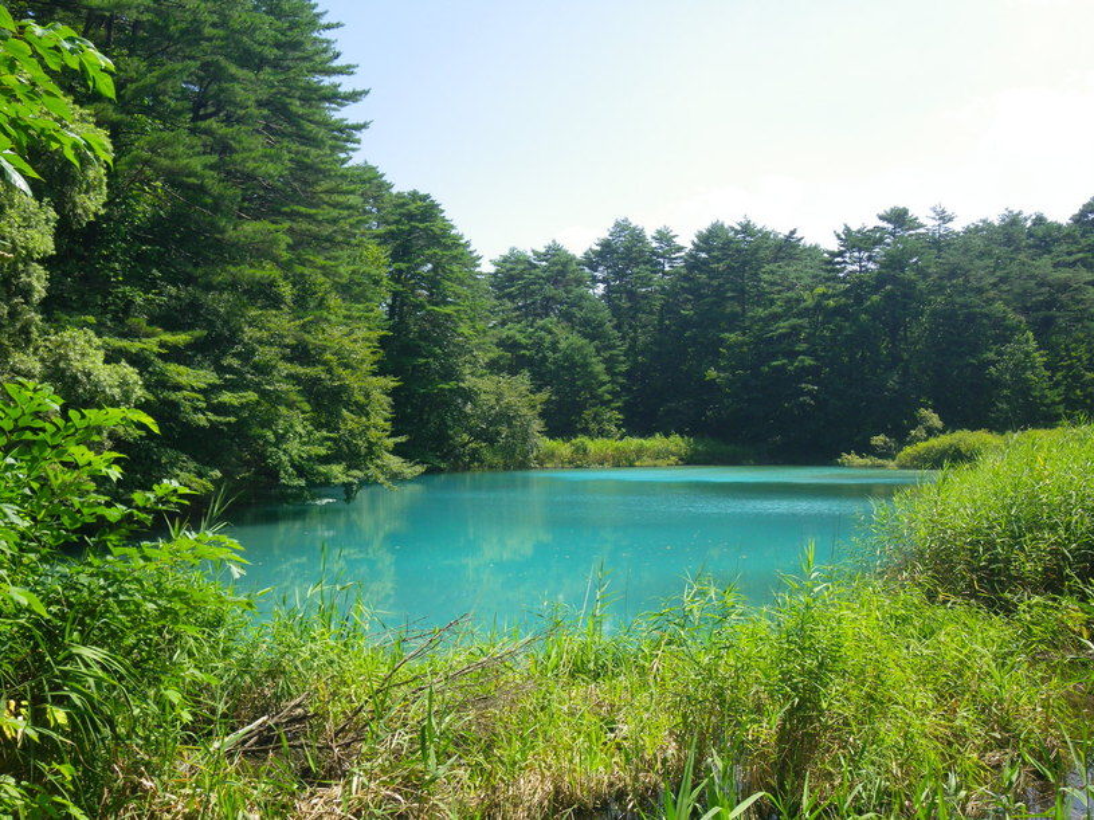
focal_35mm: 34
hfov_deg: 54.0
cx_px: 547
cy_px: 410
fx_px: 1074
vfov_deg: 41.8
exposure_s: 1/200
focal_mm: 6.1
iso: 64
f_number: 4.6
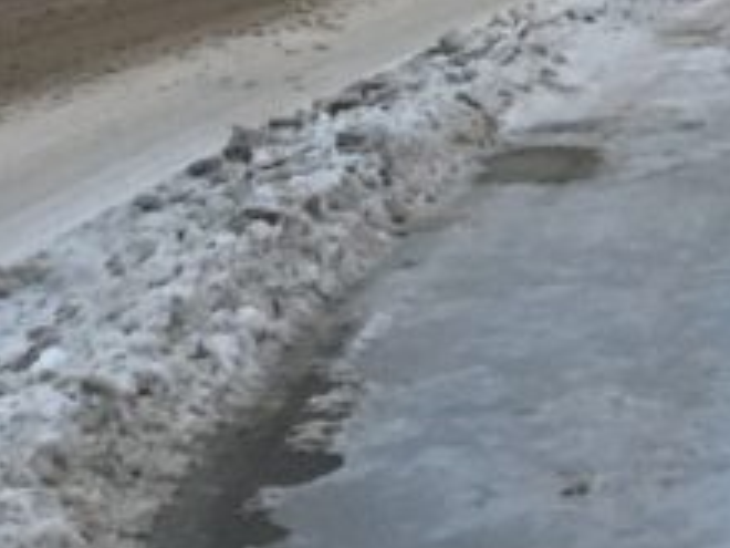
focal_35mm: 135
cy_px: -432
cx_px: 684
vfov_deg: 10.4
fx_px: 2847
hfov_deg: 14.4
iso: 160
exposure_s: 1/30
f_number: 2.2
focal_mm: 4.15
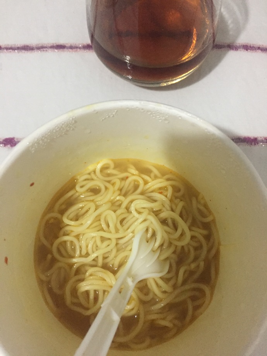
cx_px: 134
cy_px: 178
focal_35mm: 29
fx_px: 298
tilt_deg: -74.6
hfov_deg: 48.2
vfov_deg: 61.7
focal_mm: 4.15
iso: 250
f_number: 2.2
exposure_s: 1/25
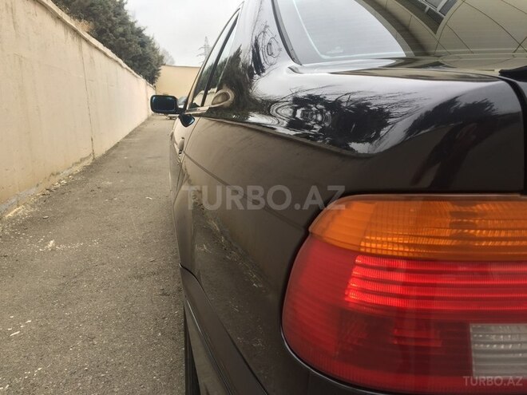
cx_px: 264
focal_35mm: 29
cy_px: 198
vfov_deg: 48.2
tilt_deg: -14.9
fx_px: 442
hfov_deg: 61.7
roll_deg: -0.1
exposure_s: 1/247
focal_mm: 4.15
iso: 32
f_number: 2.2
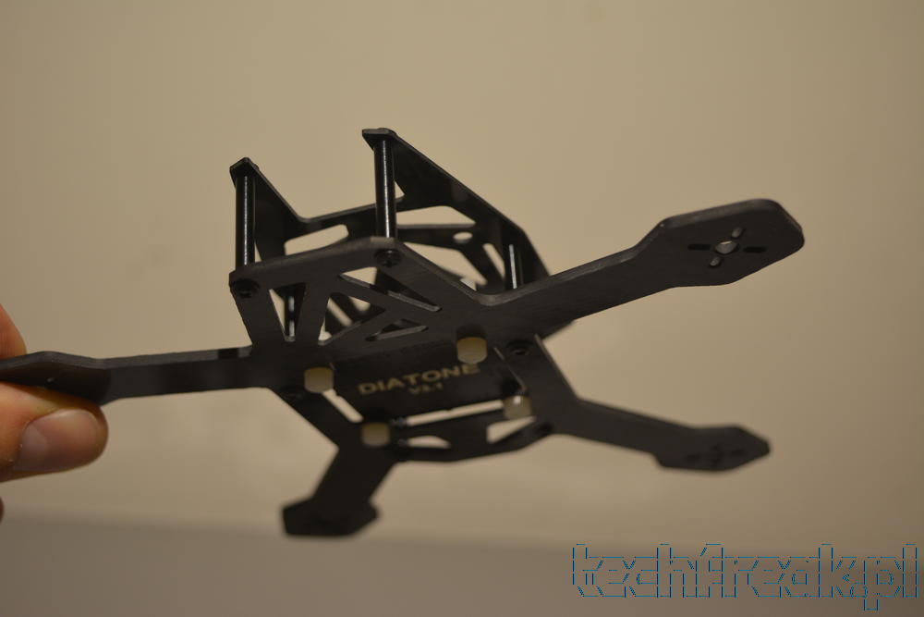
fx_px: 1540
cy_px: 308
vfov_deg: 22.6
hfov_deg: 33.4
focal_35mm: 60
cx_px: 462
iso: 400
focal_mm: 40
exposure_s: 1/80
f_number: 4.8
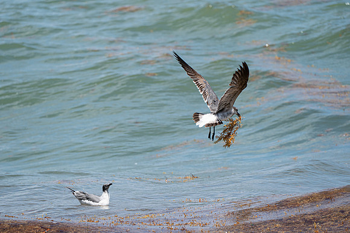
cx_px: 175
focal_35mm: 400
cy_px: 116
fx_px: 3890
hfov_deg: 5.2
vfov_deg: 3.4
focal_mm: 400
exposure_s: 1/1250
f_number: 10
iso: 640
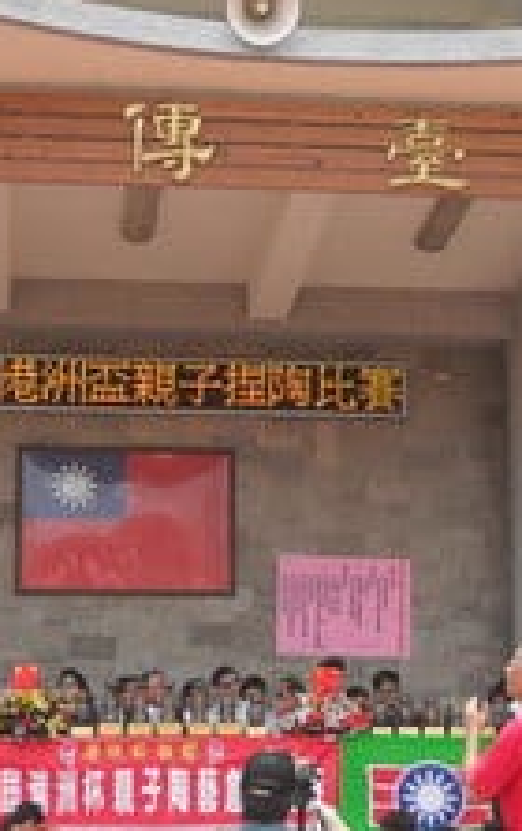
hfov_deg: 15.8
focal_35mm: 83
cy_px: 412
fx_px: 1883
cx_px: 298
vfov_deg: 24.9
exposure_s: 1/90
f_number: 8.9
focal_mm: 6.2
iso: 100
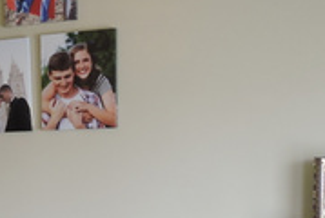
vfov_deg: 15.0
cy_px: 238
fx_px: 805
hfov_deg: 20.8
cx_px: -96
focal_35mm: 89
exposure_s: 1/30
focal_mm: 4.3
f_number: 3.3
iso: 200
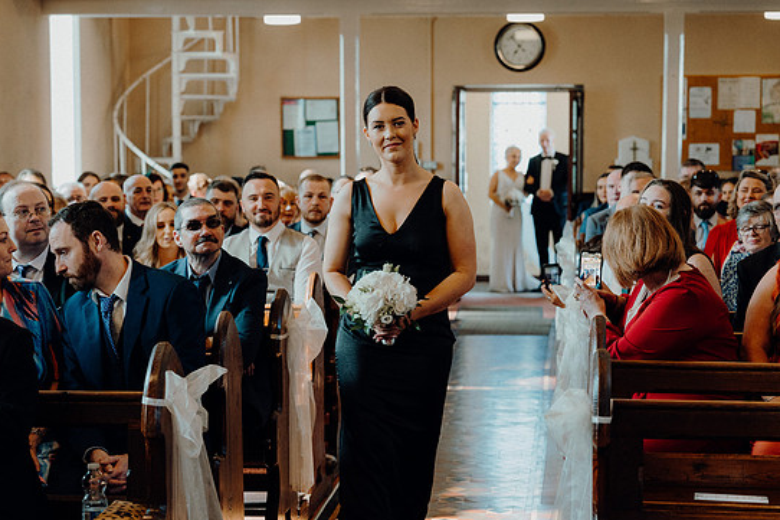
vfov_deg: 18.2
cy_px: 267
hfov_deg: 27.0
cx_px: 384
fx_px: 1624
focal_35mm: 75
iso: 2000
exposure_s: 1/200
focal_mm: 70
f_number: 3.5
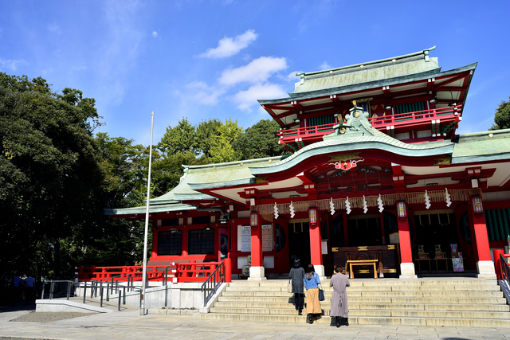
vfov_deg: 46.4
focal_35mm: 28
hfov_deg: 65.5
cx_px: 255
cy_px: 170
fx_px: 397
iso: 100
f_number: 8
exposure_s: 1/320
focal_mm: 28
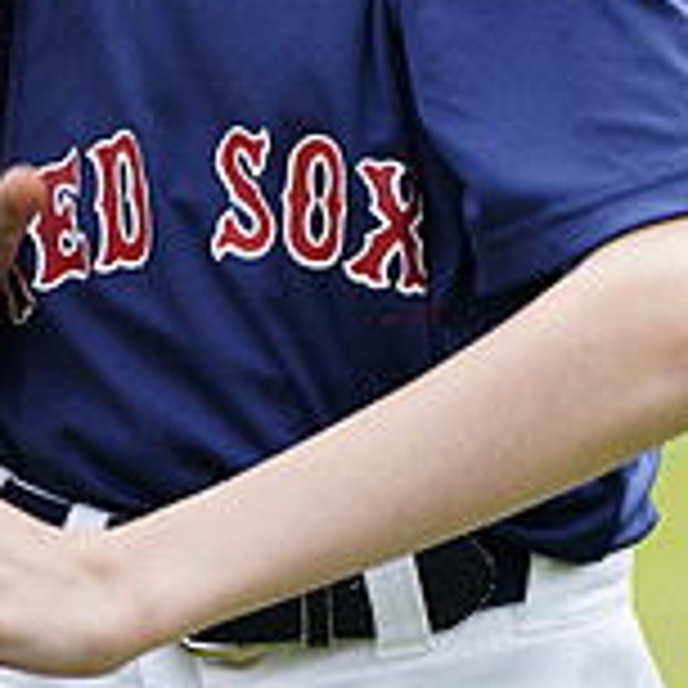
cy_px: -198
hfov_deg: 2.7
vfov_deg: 2.7
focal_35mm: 645
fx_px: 14504
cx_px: 142
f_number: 6.3
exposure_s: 1/250
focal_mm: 200
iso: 100
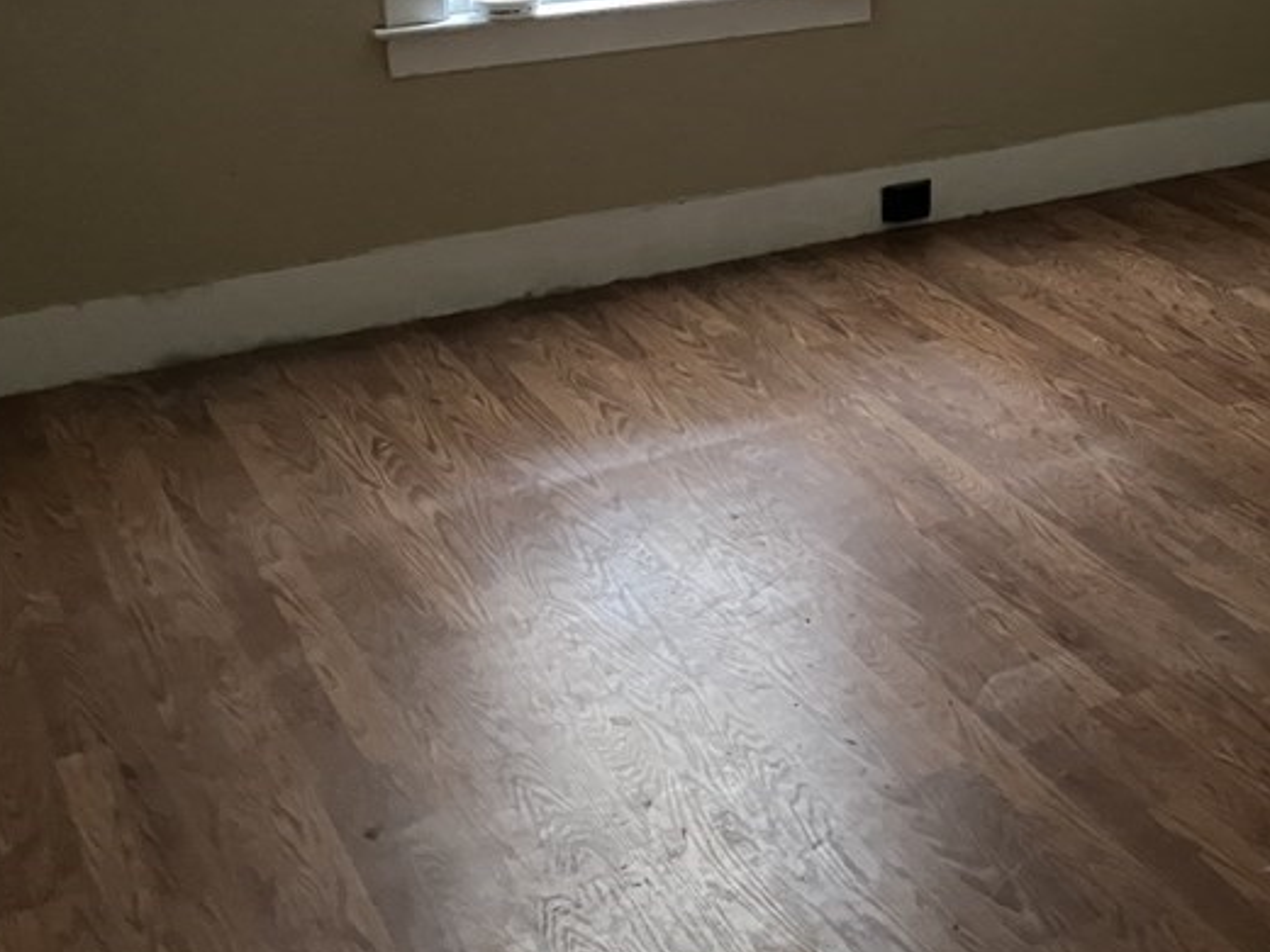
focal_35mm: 55
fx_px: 2018
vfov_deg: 25.7
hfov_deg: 32.9
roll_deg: -1.1
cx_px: 1175
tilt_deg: -12.3
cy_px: 88
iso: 640
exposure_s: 1/24
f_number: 1.8
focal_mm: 3.99
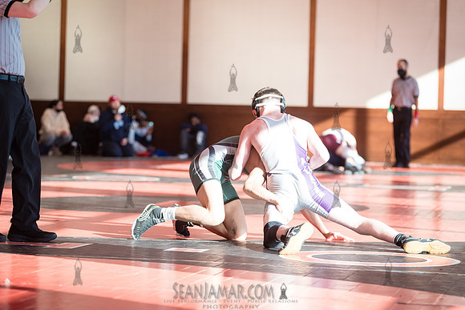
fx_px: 1744
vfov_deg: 10.2
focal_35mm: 135
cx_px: 232
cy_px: 155
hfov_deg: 15.2
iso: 400
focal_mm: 135
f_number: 4
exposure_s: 1/400
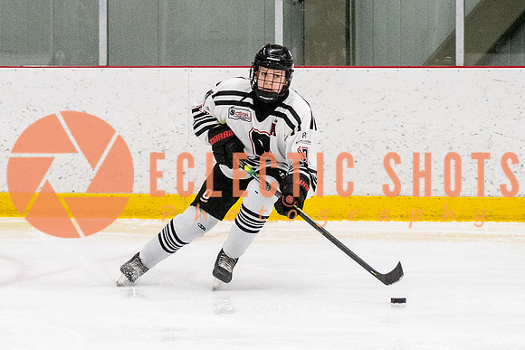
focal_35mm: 275
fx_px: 4006
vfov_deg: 5.0
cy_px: 67
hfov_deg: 7.5
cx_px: 226
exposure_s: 1/800
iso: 1600
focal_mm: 80
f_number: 2.8
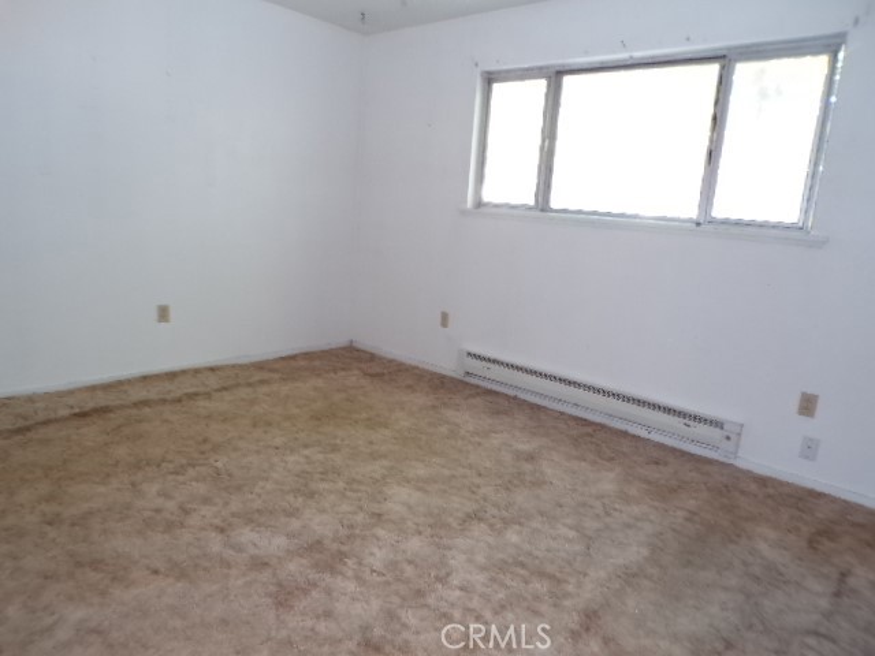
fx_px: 607
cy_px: 328
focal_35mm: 24
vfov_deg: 56.8
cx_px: 438
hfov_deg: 71.6
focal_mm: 4.3
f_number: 3
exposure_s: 1/17
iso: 250
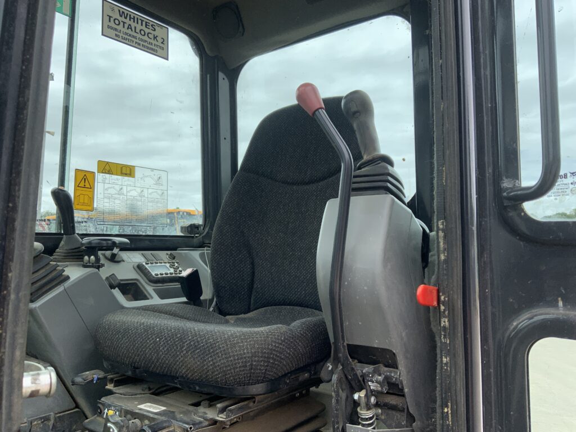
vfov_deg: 48.2
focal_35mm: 29
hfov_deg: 61.7
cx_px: 288
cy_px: 216
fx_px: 483
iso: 16
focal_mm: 3
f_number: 1.8
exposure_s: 1/869
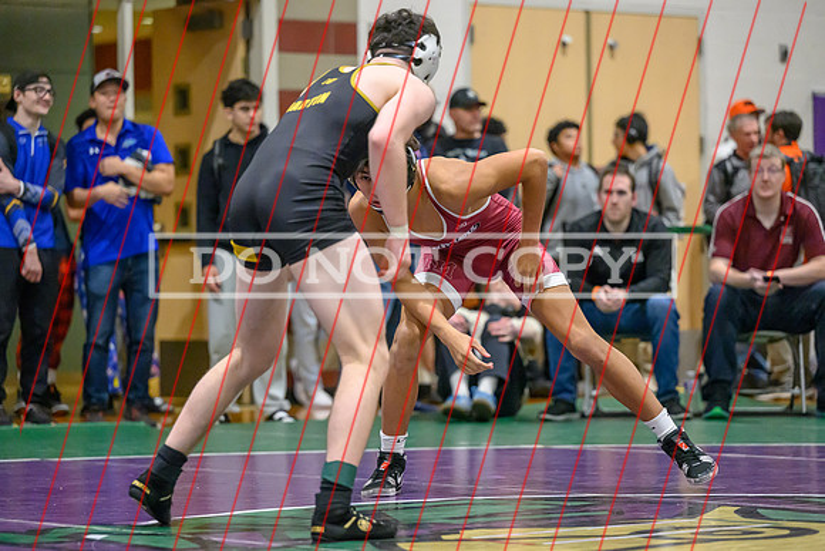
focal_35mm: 139
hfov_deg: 14.8
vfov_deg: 9.9
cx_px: 436
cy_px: 276
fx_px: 3176
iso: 12800
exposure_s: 1/800
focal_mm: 130
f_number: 2.8
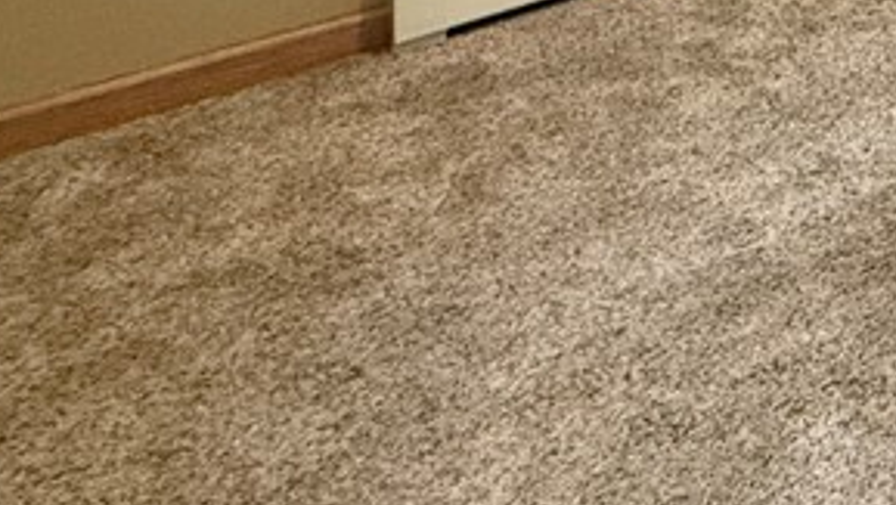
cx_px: 1442
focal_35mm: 54
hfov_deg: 25.3
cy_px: -637
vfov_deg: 15.3
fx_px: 1284
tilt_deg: +0.4
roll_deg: -1.0
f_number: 2.2
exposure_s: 1/120
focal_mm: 2.22
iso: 400
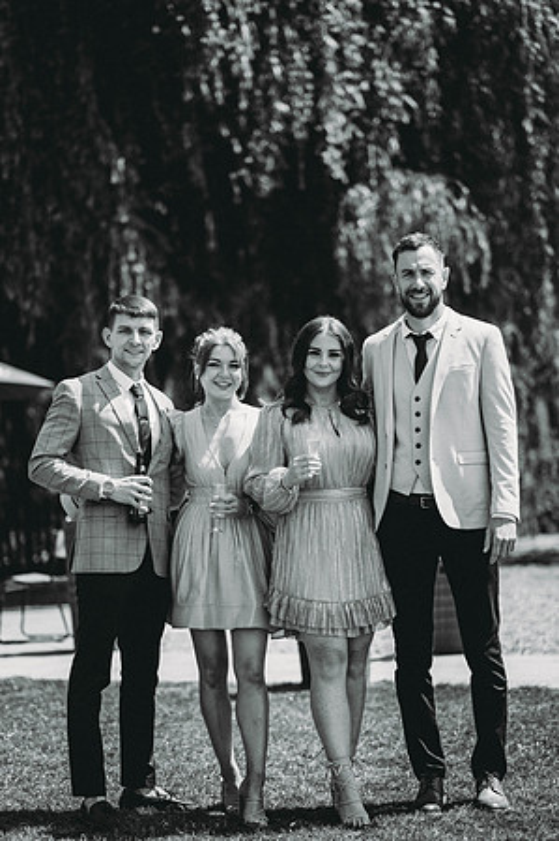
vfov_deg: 23.9
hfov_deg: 16.0
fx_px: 1984
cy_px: 420
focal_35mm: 85
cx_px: 280
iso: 100
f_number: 1.8
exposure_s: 1/2500
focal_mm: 85
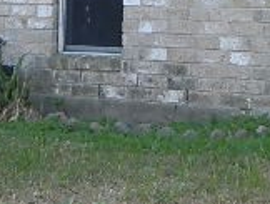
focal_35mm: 158
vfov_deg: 9.4
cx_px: -115
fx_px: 1234
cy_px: 69
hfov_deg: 12.0
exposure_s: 1/200
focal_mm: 4.5
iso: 110
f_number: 3.1
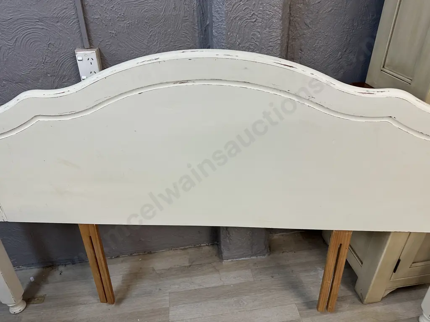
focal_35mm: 24
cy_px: 161
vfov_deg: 56.8
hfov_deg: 71.6
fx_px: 298
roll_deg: +0.8
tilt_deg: -30.7
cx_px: 215
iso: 160
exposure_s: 1/100
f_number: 1.78
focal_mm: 6.86
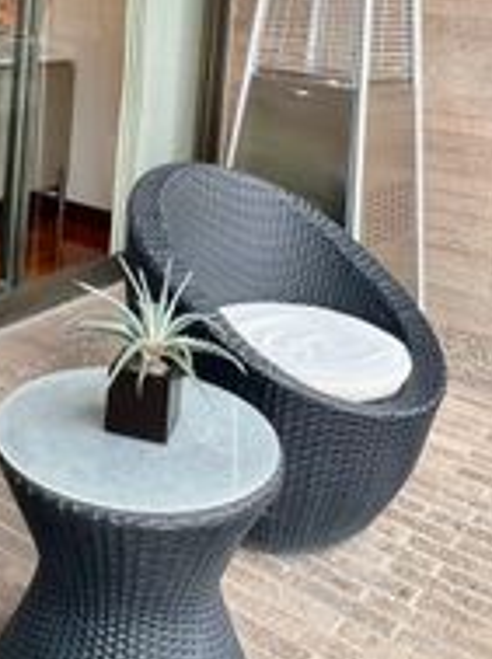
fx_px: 875
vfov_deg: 37.4
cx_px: 91
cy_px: 16
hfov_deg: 30.6
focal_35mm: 46
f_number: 1.8
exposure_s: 1/99
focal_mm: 1.57
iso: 40
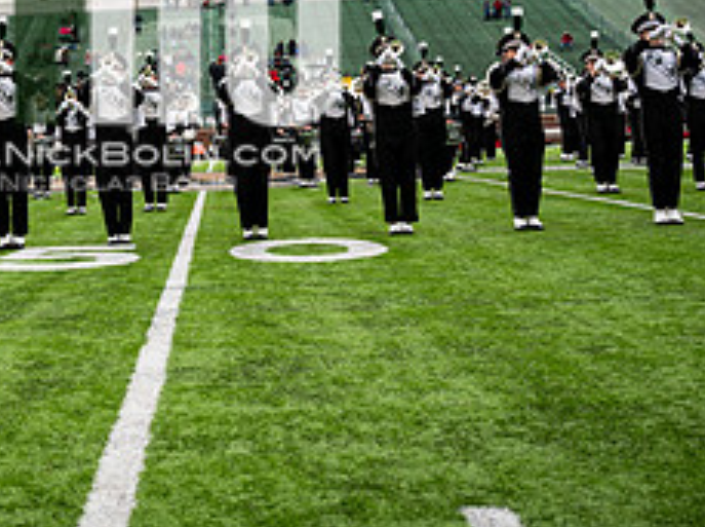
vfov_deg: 23.3
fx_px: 1240
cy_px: 45
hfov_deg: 30.7
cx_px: 108
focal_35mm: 61
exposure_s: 1/500
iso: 100
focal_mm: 25
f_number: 2.8
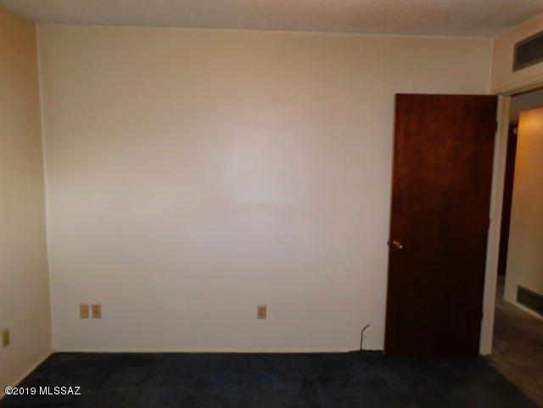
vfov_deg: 58.9
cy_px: 204
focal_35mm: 23
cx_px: 272
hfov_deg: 73.9
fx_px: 361
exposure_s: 1/30
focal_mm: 4
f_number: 3
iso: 200
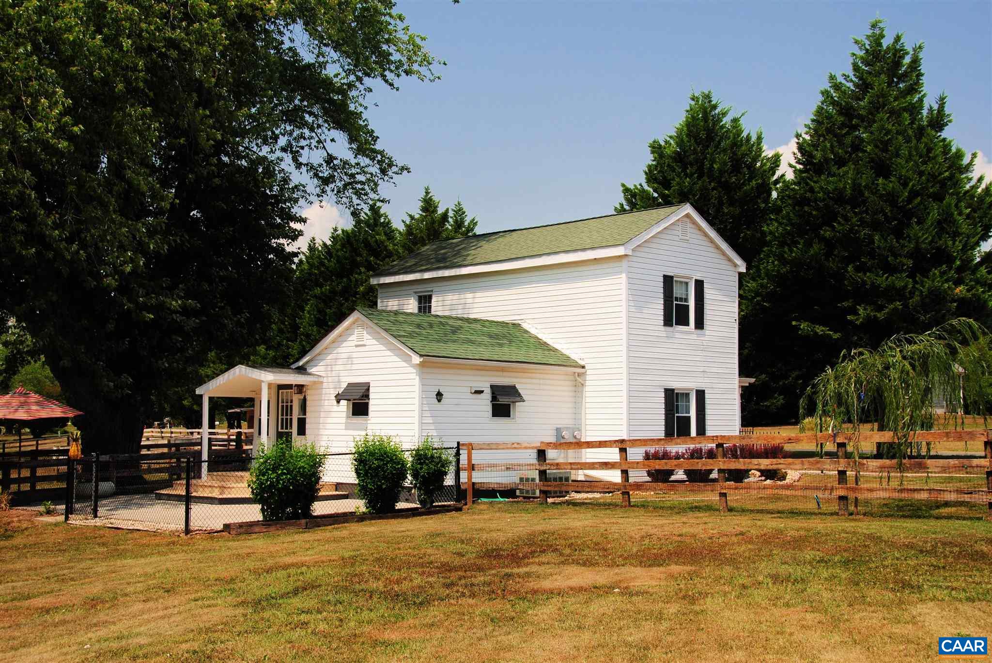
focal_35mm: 44
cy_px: 332
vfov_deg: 30.9
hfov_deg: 44.9
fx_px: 1200
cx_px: 496
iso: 200
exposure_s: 1/250
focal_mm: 29
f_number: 10
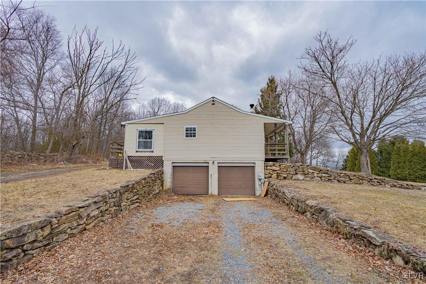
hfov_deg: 96.7
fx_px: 189
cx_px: 213
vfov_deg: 73.7
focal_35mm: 16
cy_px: 142
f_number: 9
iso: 400
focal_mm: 16
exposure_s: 1/3200
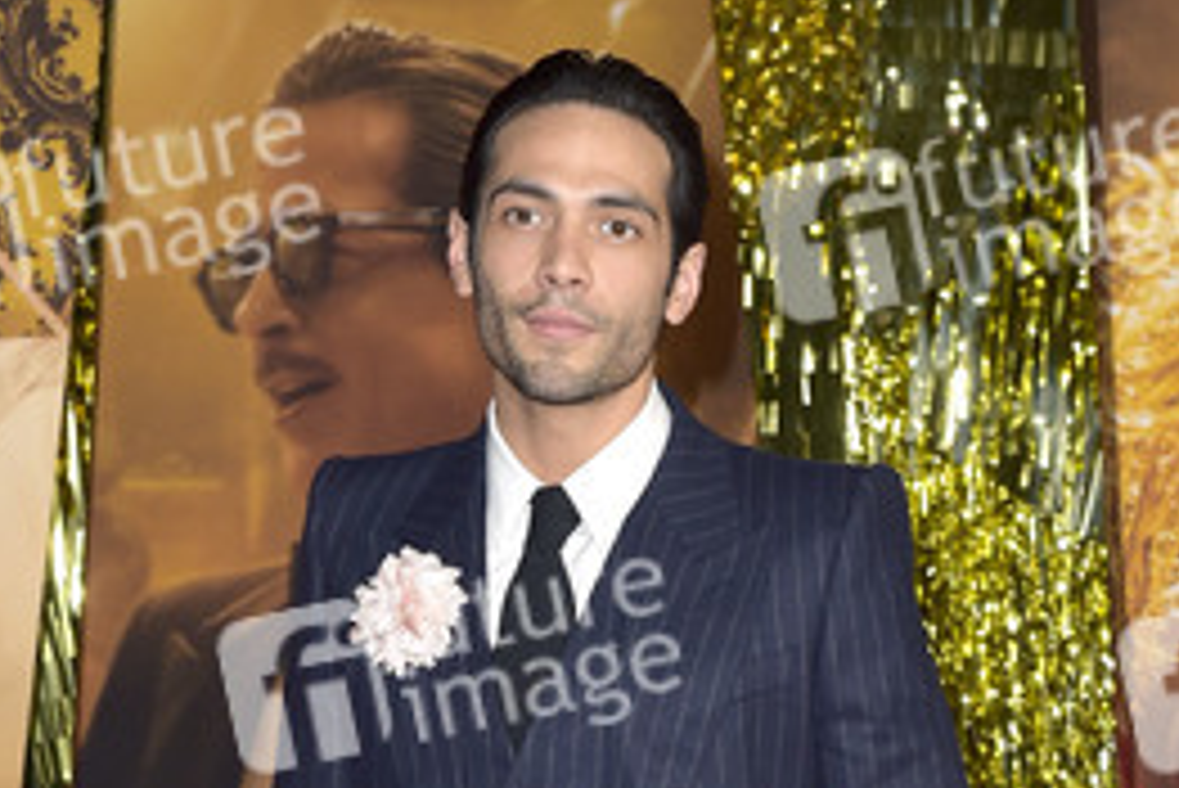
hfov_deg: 24.2
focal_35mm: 84
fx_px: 2752
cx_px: 583
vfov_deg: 15.8
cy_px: 892
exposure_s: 1/250
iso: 1000
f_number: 6.3
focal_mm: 55
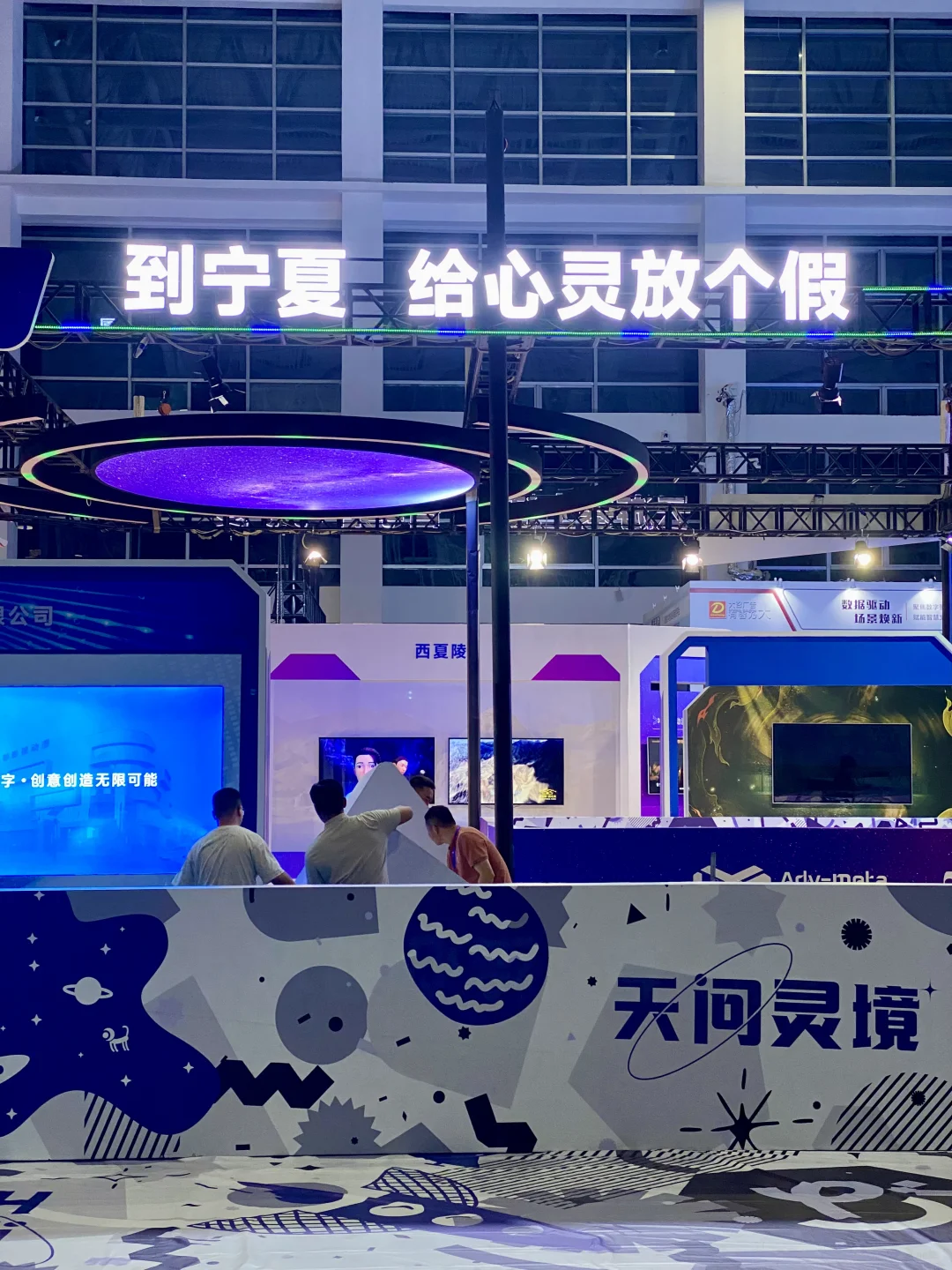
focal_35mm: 52
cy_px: 635
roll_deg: -0.1
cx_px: 476
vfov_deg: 36.8
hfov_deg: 28.0
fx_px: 1907
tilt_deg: +5.8
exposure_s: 1/50
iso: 125
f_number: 2
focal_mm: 6
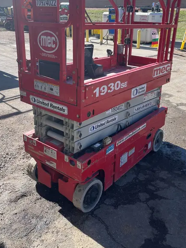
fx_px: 237
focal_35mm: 33
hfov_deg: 42.9
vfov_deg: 55.0
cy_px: 99
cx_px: 102
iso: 50
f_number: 1.6
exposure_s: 1/1404
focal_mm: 5.1
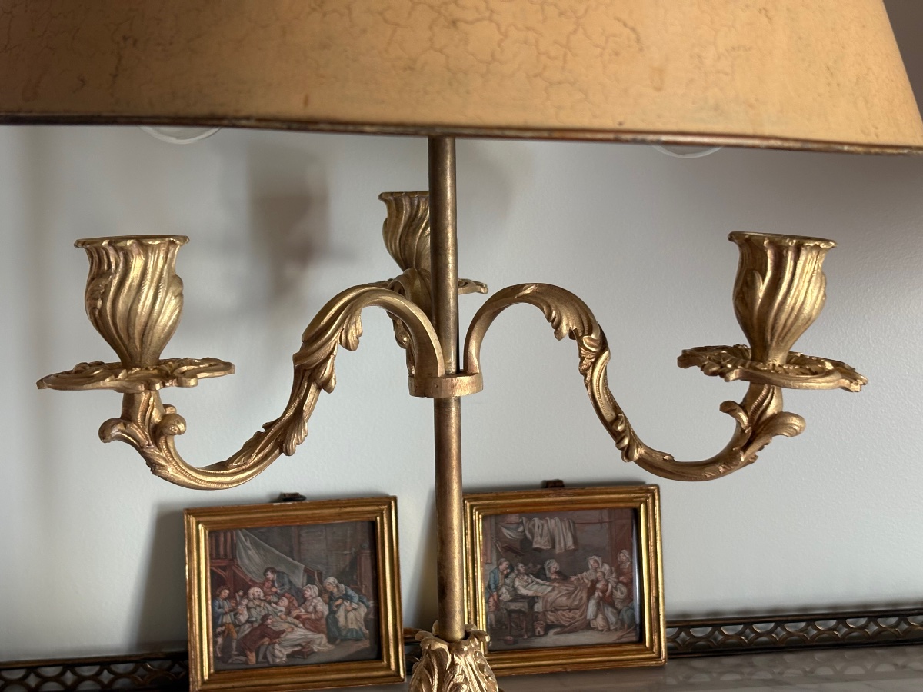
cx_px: 462
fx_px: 1387
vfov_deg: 28.0
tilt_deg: -9.8
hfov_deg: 36.8
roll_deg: -0.6
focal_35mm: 52
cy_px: 346
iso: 50
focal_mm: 5.96
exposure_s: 1/60
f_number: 1.6
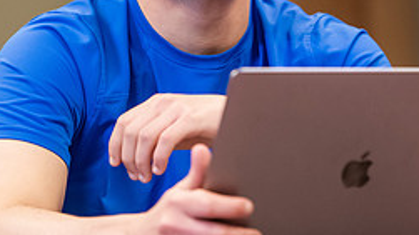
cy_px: -29
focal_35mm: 315
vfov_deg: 3.8
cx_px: 234
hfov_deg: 6.9
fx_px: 3499
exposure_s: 1/200
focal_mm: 130
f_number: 2.8
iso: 2500
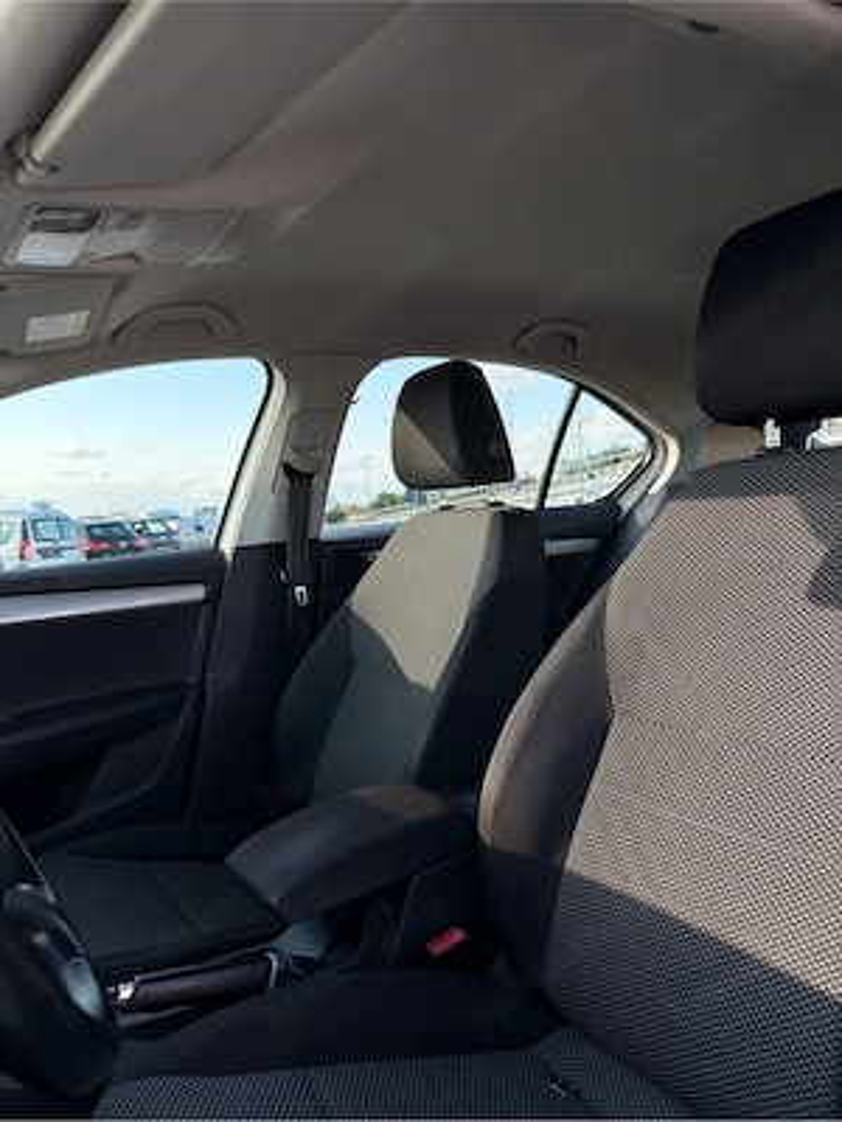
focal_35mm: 26
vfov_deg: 67.3
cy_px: 561
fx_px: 843
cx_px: 421
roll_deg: +3.6
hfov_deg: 53.1
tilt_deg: -3.4
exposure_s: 1/341
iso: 50
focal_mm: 5.96
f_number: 1.6
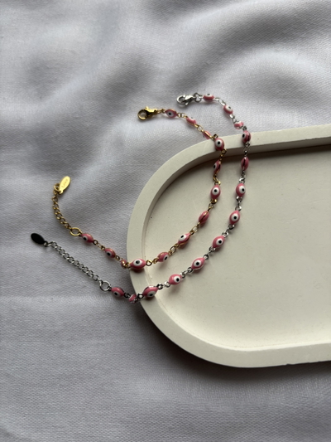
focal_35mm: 26
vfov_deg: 67.3
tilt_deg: -73.6
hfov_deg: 53.1
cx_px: 166
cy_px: 221
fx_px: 331
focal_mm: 5.96
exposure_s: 1/121
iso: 100
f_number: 1.6
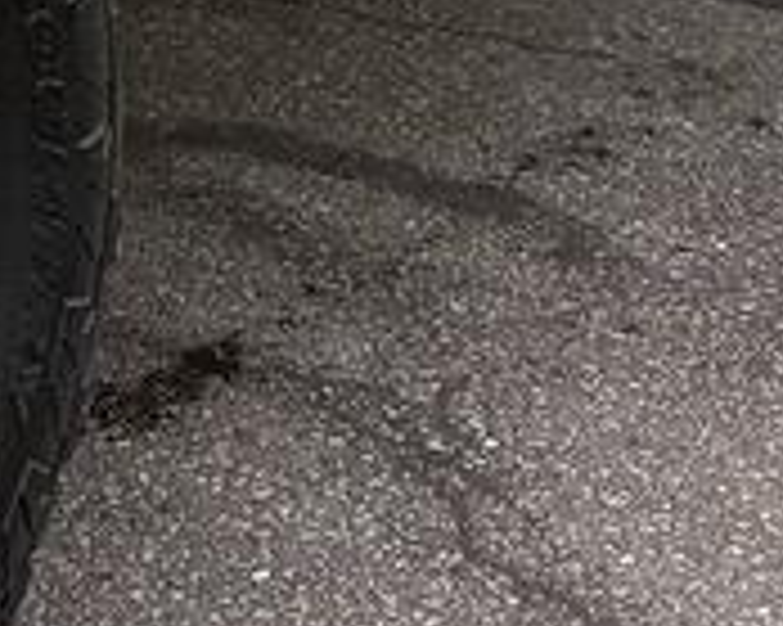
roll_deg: +0.5
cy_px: -1108
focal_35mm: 187
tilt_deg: -6.7
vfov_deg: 7.5
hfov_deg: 10.0
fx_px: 4331
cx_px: -436
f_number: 1.6
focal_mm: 5.96
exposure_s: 1/430
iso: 50
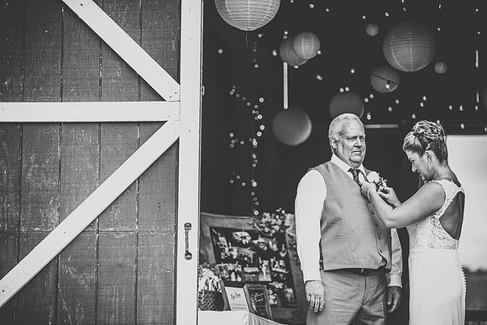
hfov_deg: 13.7
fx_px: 2030
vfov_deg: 9.2
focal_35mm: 150
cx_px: 244
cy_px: 162
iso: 320
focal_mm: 150
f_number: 2.8
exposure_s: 1/500
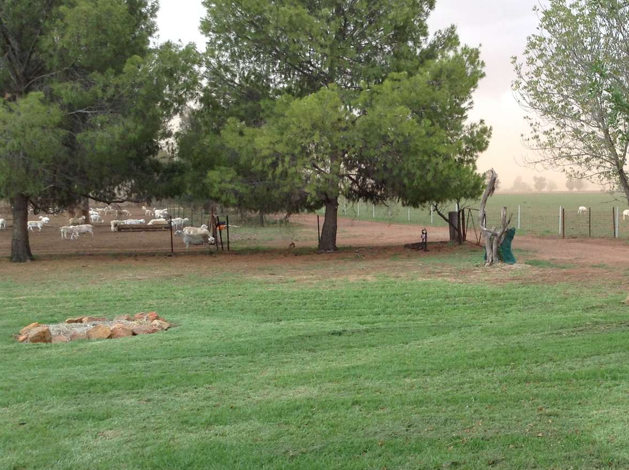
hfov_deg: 34.4
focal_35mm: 54
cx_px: 514
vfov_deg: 26.9
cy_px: 299
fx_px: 980
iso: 25
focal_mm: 3.3
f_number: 2.4
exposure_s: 1/190
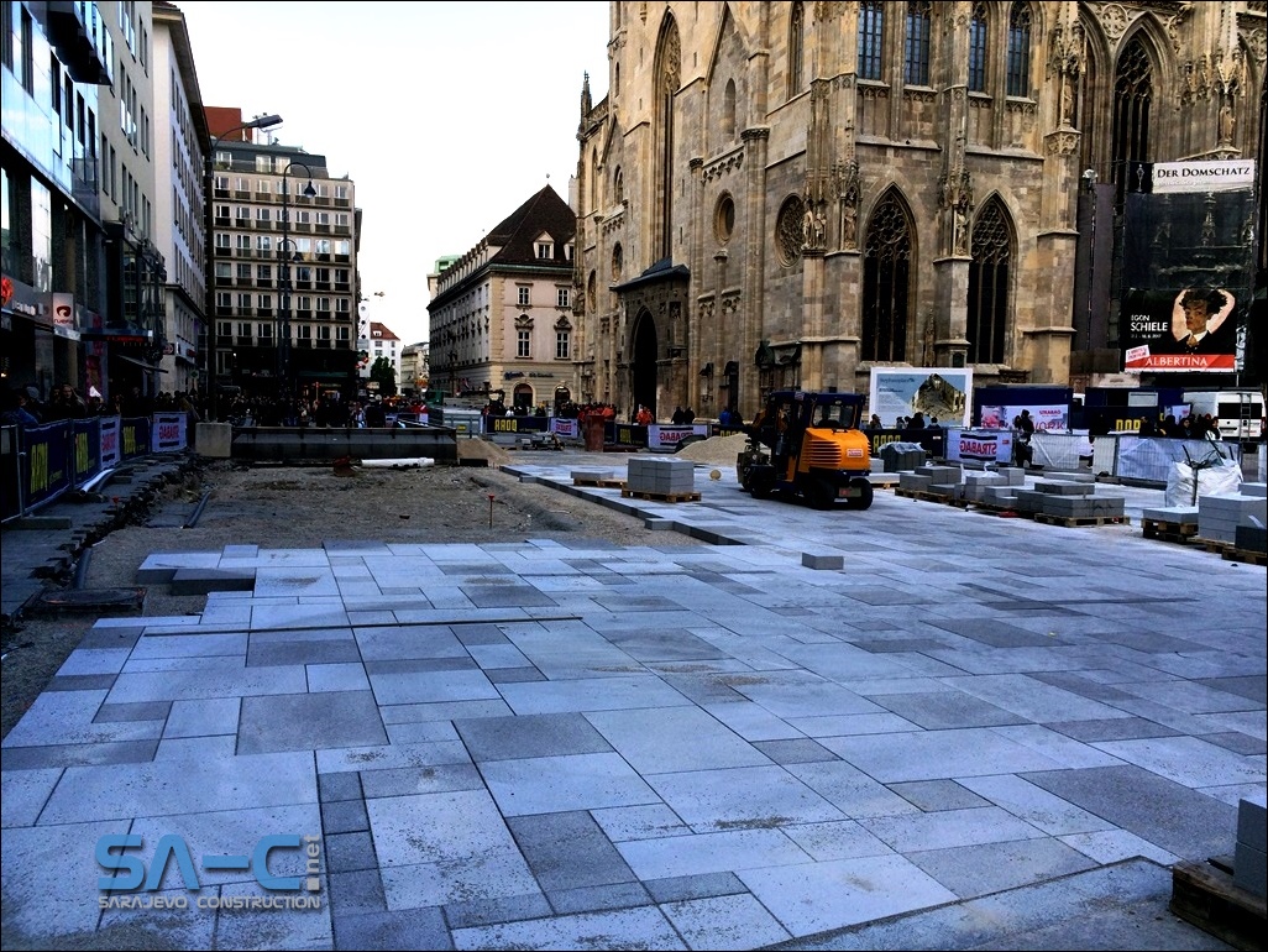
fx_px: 1063
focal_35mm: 29
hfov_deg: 61.6
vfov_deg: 48.2
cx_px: 634
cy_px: 476
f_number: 2.2
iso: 32
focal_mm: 4.15
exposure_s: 1/471
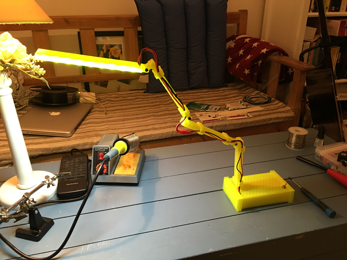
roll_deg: +0.8
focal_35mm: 29
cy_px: 130
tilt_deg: -25.0
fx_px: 291
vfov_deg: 48.2
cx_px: 174
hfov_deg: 61.7
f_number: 2.2
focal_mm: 4.15
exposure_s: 1/17
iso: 125
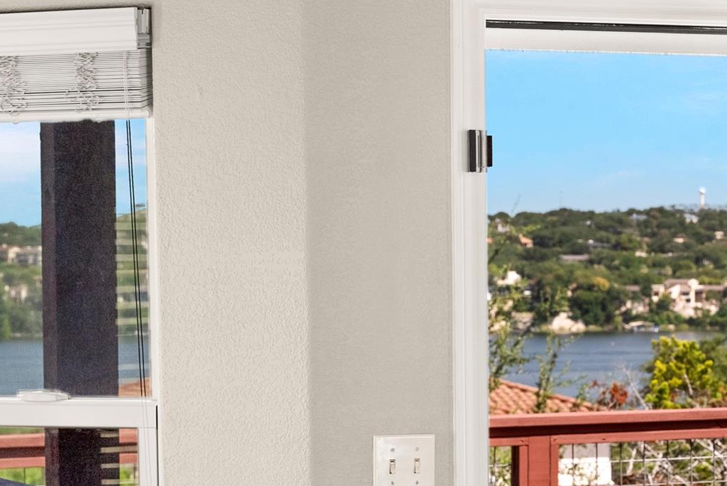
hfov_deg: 14.5
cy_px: 386
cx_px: 650
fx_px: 2829
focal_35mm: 140
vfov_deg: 9.8
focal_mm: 70
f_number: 10
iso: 400
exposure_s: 1/5
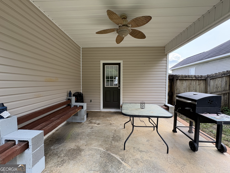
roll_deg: -0.5
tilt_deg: -3.6
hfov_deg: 102.1
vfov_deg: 85.7
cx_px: 115
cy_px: 86
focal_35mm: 14
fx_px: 93
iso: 40
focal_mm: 2.22
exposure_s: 1/179
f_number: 2.2
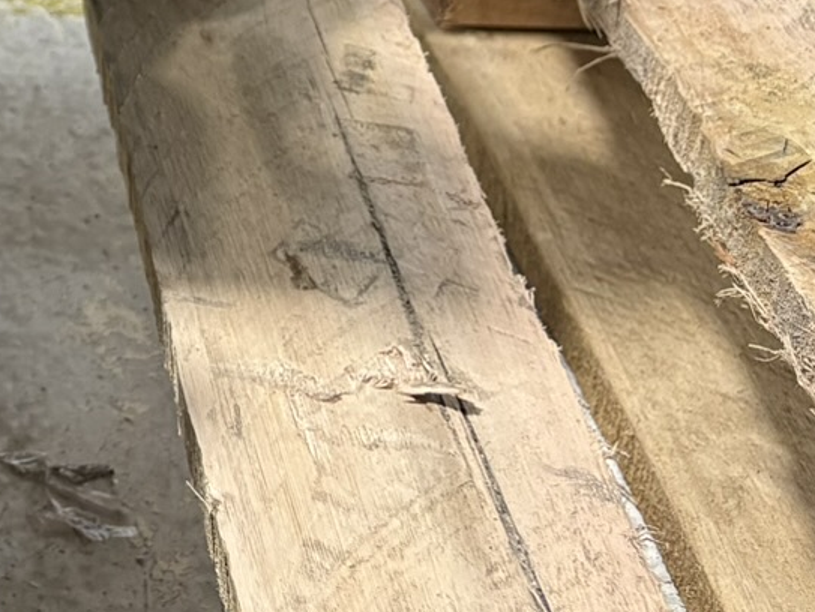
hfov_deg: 16.8
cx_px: -635
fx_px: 2309
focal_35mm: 98
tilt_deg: -22.0
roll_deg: +5.3
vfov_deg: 13.6
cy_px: -471
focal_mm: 5.96
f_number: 1.6
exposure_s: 1/120
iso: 160
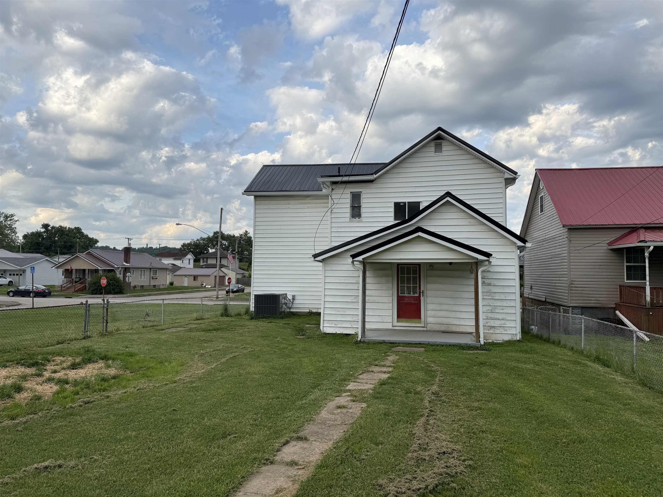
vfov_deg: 56.8
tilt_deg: +4.3
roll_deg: -0.8
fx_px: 460
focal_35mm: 24
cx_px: 332
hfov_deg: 71.6
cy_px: 248
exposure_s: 1/2169
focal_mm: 6.76
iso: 80
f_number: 1.78
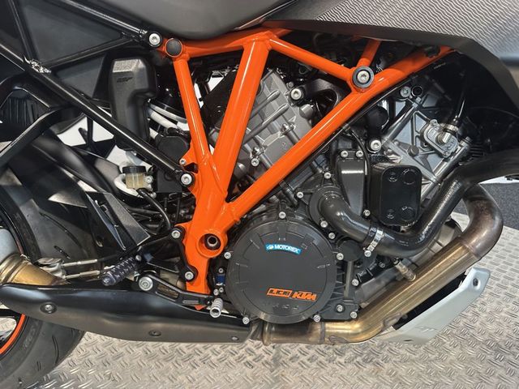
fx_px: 360
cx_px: 260
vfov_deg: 56.8
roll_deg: +1.1
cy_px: 194
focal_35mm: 24
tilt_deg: -20.8
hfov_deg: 71.6
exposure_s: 1/50
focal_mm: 6.86
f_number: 1.78
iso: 160
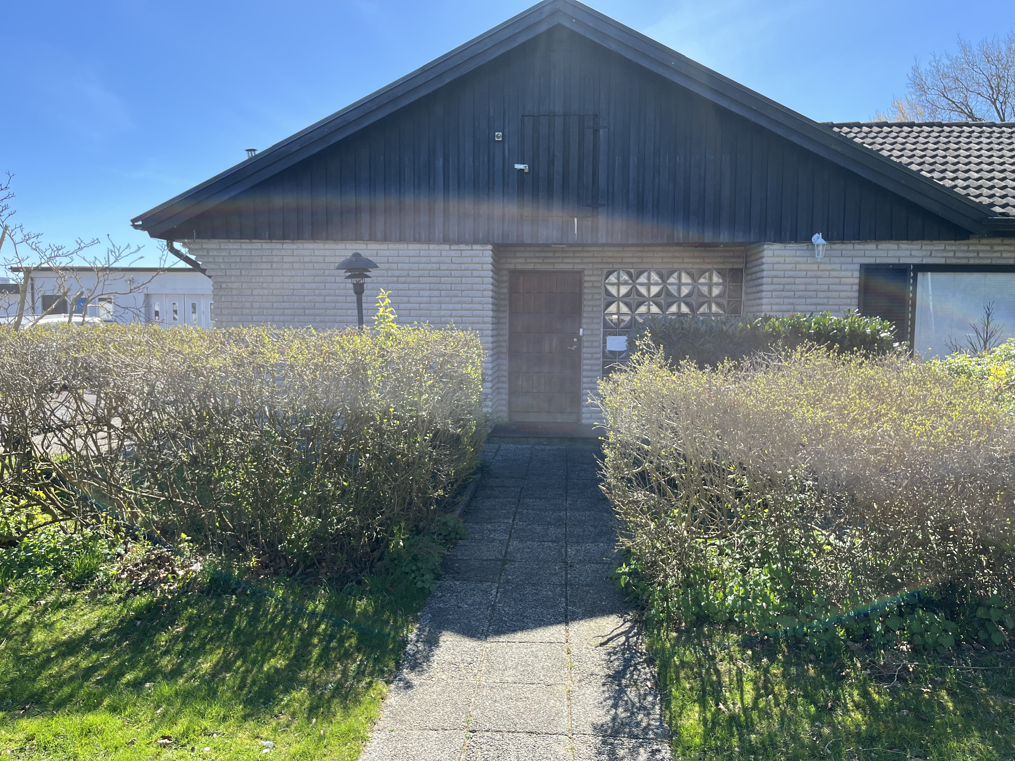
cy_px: 380
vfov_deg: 53.1
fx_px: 762
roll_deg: +0.1
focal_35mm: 26
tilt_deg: -4.7
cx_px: 508
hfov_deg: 67.3
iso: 50
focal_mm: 5.1
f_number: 1.6
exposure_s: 1/1075
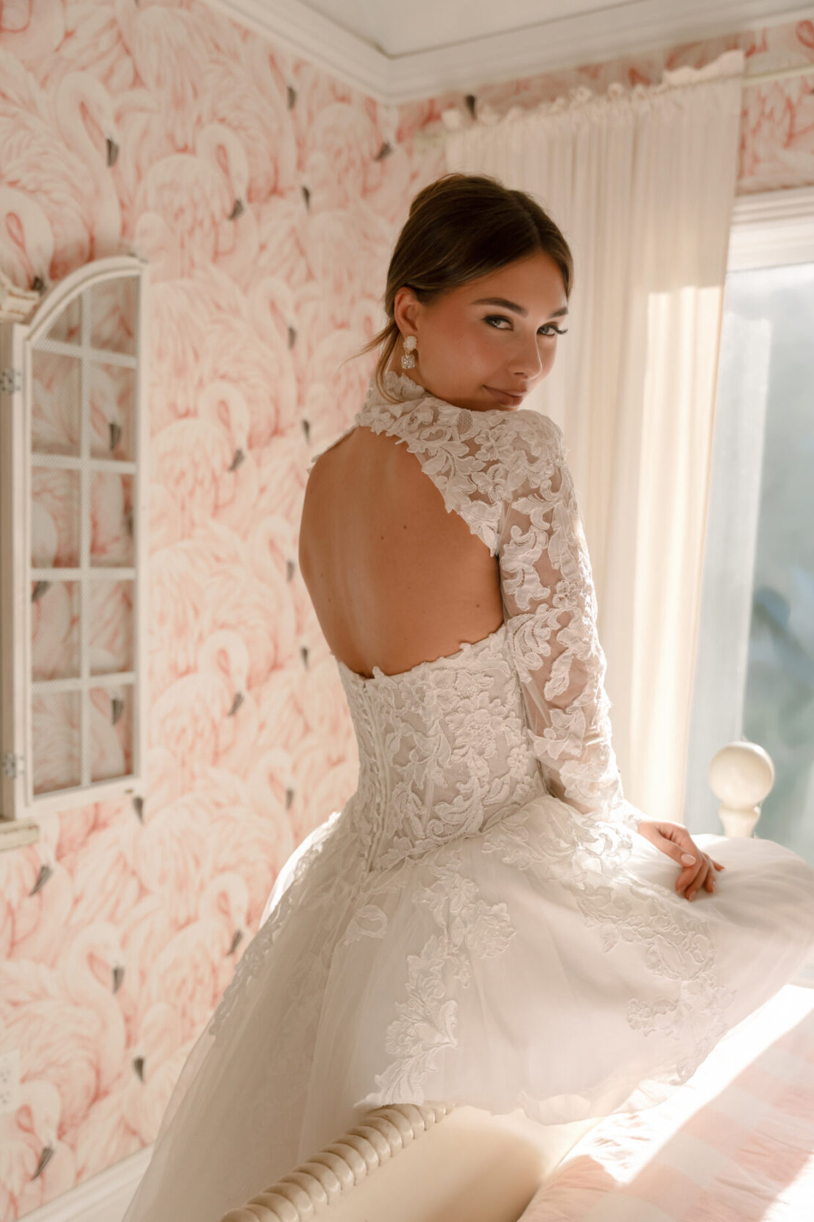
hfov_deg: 38.1
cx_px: 406
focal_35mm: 35
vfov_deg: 54.8
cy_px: 617
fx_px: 1178
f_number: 2.8
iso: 1000
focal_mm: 33.7
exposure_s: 1/3200
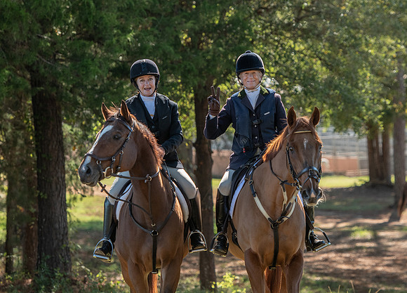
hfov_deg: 9.4
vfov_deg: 6.8
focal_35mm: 213
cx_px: 243
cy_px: 195
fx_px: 2464
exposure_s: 1/320
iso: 280
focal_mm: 130
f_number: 4
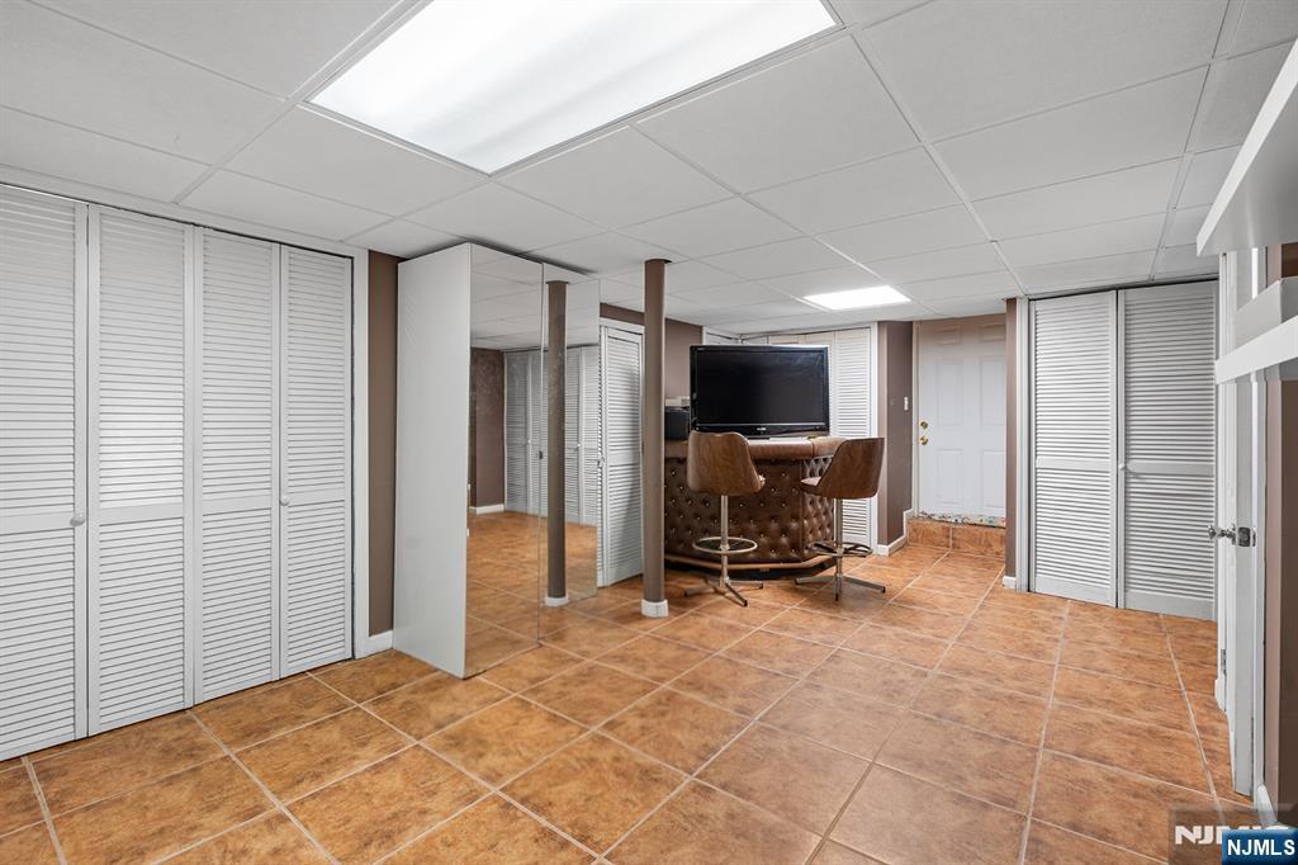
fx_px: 577
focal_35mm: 16
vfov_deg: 73.7
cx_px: 649
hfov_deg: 96.8
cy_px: 432
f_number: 8
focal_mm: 16
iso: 160
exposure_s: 1/1.25
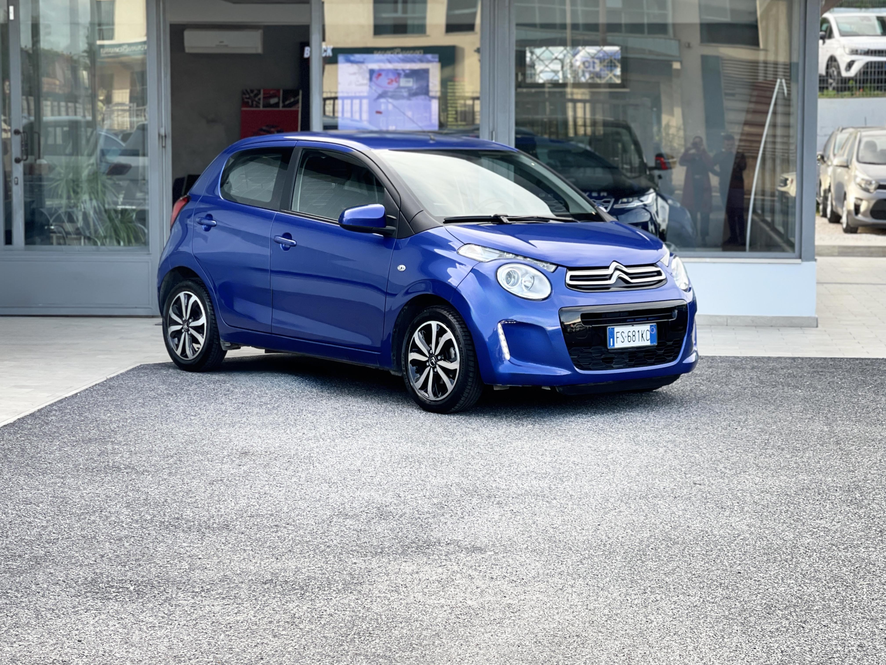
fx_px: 1638
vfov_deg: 22.9
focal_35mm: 64
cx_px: 443
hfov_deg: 30.3
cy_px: 332
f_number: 2.2
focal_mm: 7.5
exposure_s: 1/121
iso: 40
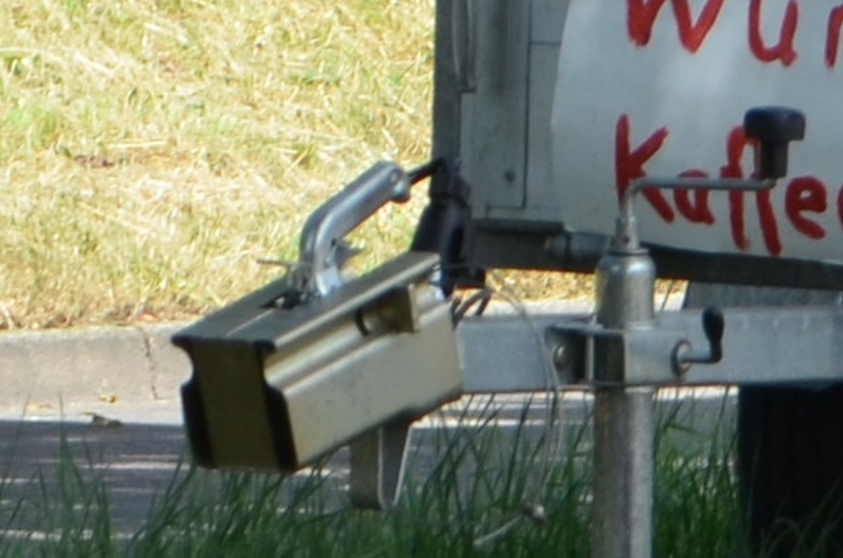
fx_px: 19503
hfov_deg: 2.5
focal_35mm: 835
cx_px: 1410
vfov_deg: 1.6
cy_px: 3
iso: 200
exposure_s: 1/250
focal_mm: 70
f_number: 8
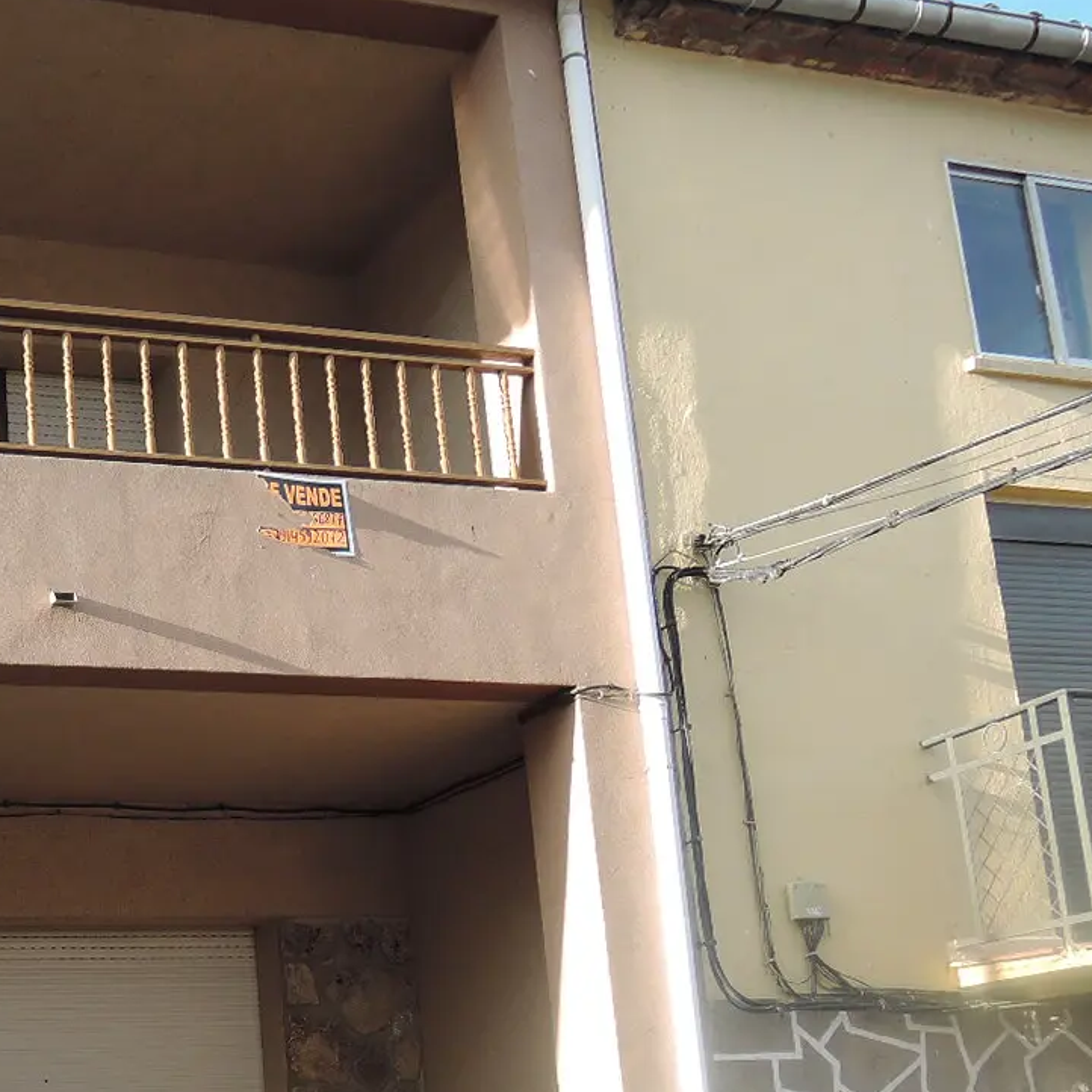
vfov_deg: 35.1
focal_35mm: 47
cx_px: 86
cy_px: 855
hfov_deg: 33.9
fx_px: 1677
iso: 80
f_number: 2.8
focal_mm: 5.1
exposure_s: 1/250
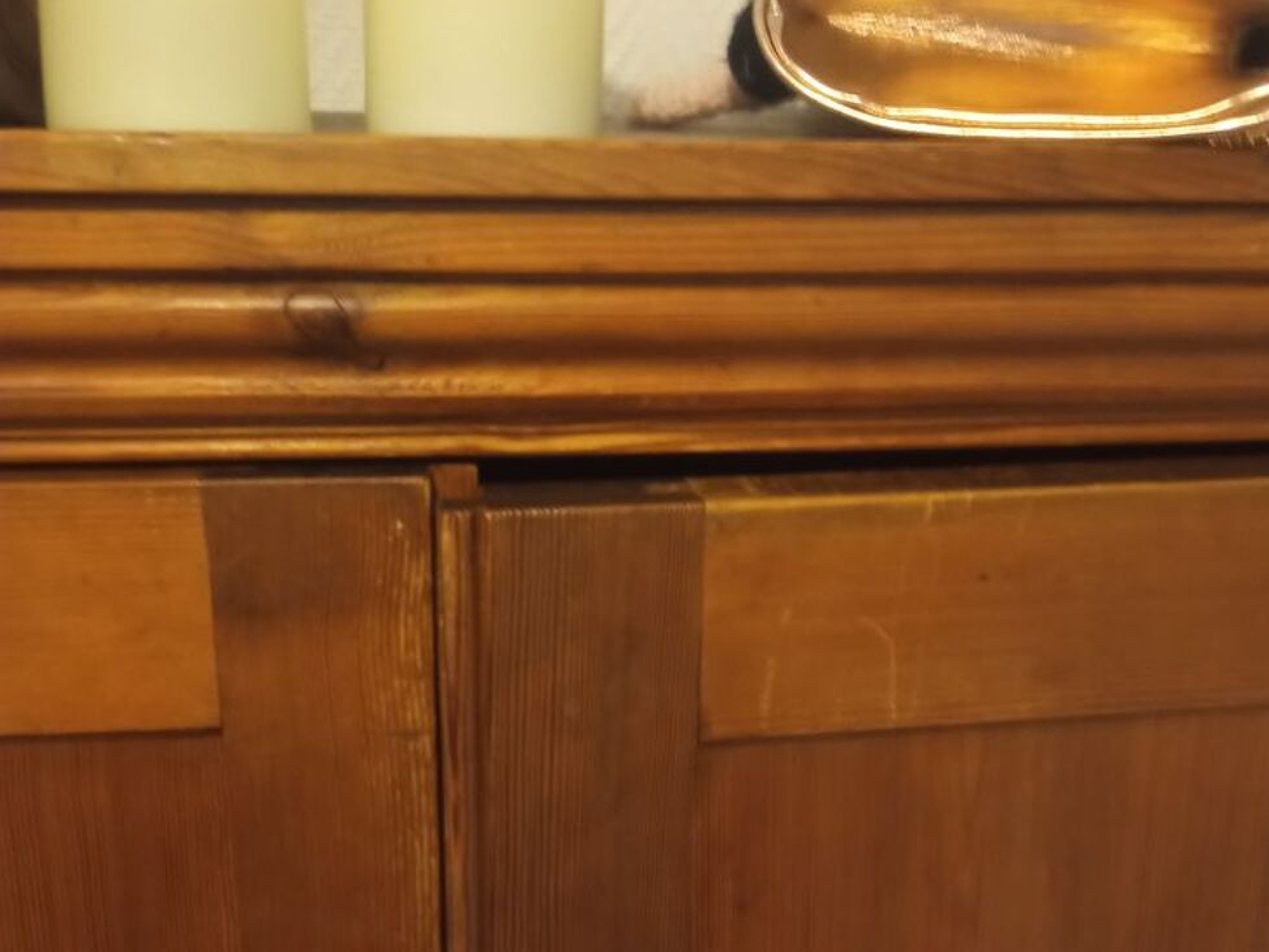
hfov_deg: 50.1
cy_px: 607
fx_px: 1357
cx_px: 651
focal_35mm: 37
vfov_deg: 38.4
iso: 1620
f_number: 2.2
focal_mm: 3.79
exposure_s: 1/16.7
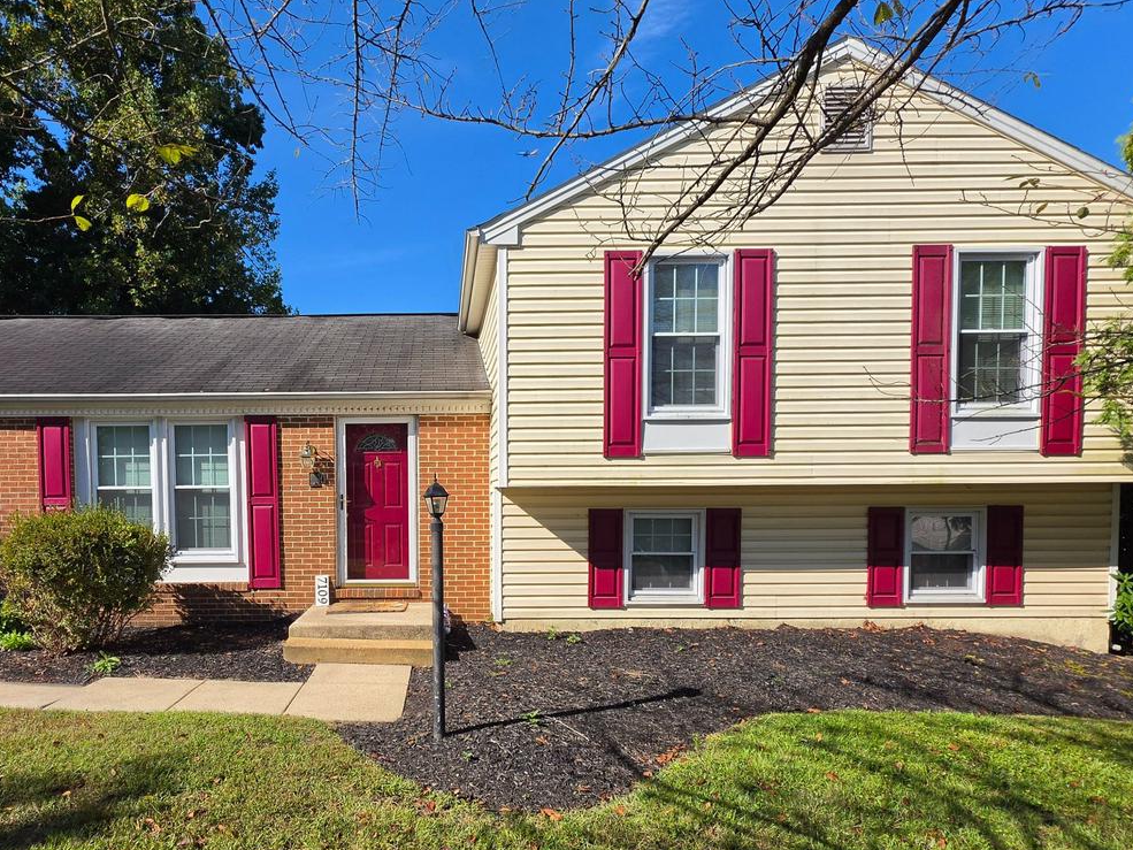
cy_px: 524
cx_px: 439
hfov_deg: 83.4
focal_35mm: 19
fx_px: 622
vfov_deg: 67.8
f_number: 1.9
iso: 40
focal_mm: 2.2
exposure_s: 1/2000
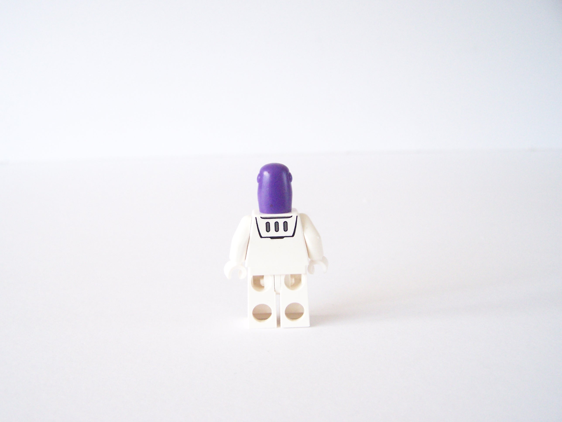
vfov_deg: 37.7
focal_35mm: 38
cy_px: 211
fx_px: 617
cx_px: 281
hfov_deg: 49.0
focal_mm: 6.3
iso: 400
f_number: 3.2
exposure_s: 1/10
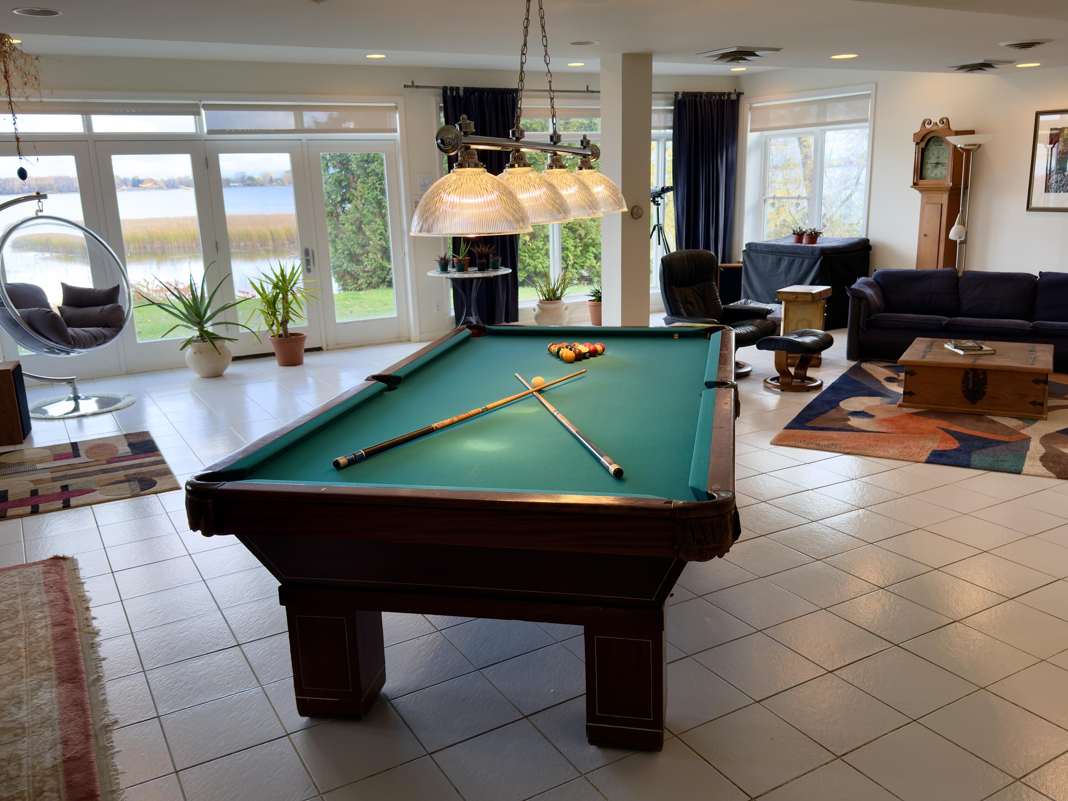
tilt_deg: -14.4
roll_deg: +1.8
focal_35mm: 29
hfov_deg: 61.7
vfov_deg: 48.2
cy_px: 400
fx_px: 895
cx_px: 534
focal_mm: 6.76
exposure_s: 1/198
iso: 100
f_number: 1.78
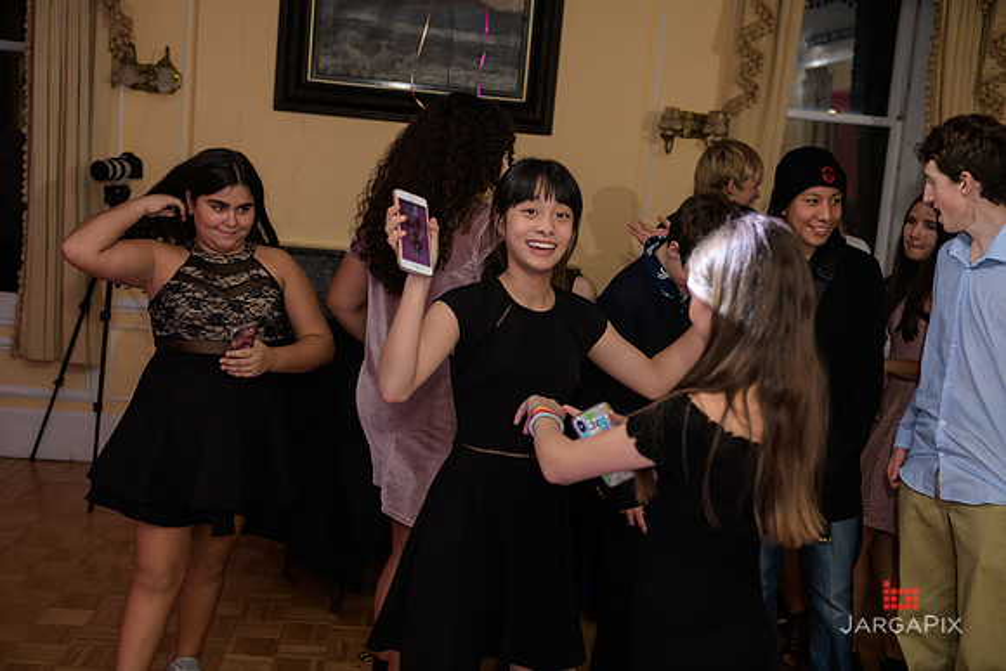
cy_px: 336
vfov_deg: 28.1
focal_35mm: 48
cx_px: 503
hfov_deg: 41.1
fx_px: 1342
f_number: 3.2
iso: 800
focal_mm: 48
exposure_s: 1/125
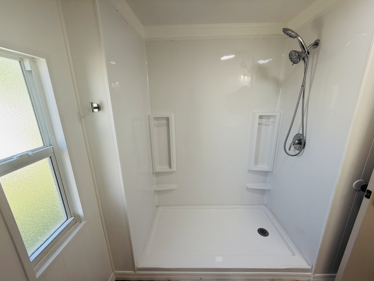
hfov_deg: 102.1
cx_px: 187
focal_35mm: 14
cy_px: 140
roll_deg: +0.3
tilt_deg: -13.3
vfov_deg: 85.7
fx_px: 151
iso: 80
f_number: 2.2
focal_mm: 2.22
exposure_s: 1/120
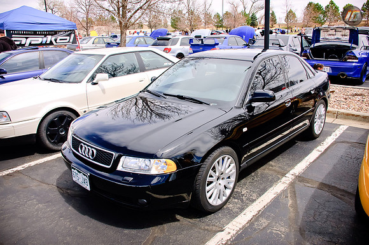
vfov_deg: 43.6
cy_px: 122
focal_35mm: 30
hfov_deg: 62.0
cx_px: 184
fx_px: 307
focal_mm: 20
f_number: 7.1
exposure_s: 1/200
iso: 200
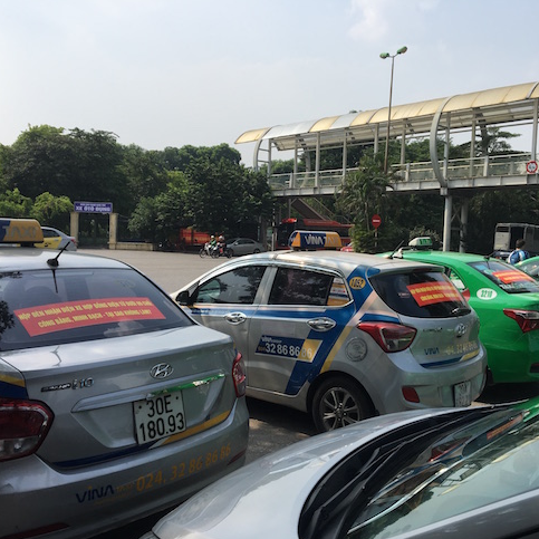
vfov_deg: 47.2
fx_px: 617
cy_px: 274
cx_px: 301
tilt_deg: -3.5
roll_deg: -2.4
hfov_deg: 47.1
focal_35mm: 35
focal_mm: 4.15
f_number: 2.2
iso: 25
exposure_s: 1/1748
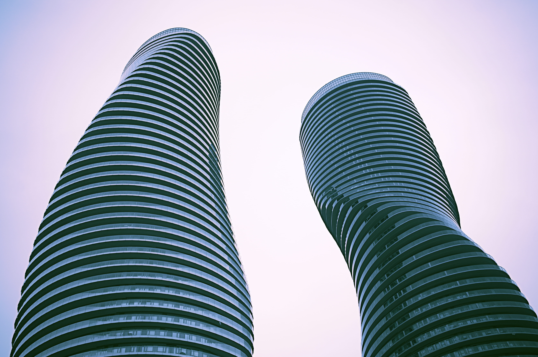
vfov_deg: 37.7
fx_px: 522
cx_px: 269
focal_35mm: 35
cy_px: 178
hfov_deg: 54.5
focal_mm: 35
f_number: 4
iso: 80
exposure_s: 1/1000
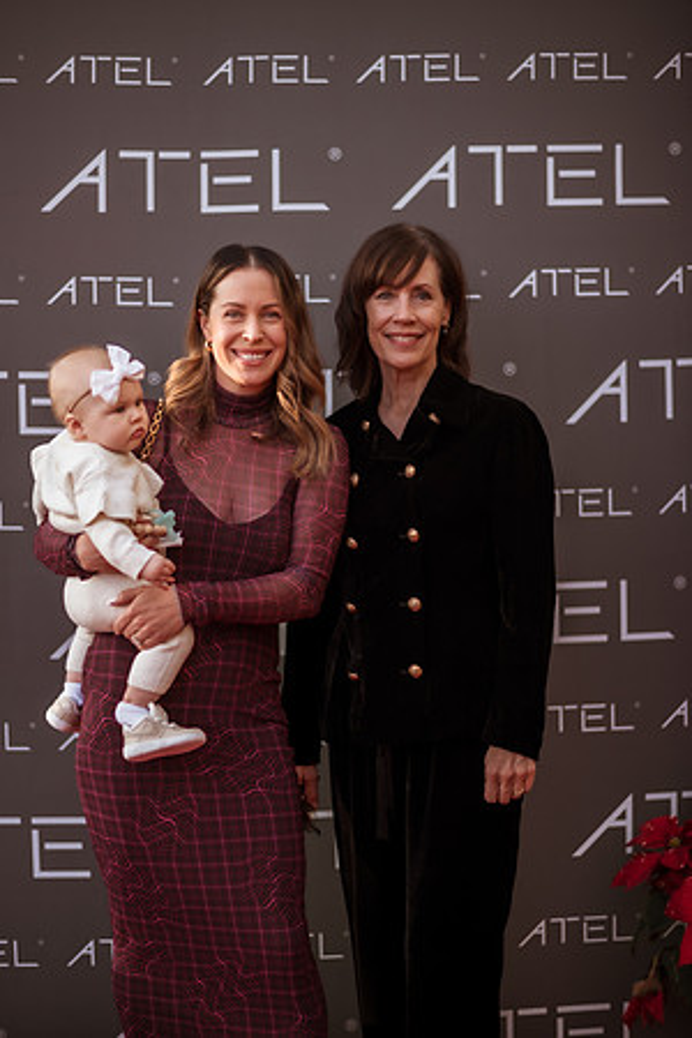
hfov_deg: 23.4
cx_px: 346
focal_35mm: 58
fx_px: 1672
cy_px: 519
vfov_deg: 34.5
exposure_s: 1/2000
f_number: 1.4
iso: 125
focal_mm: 58
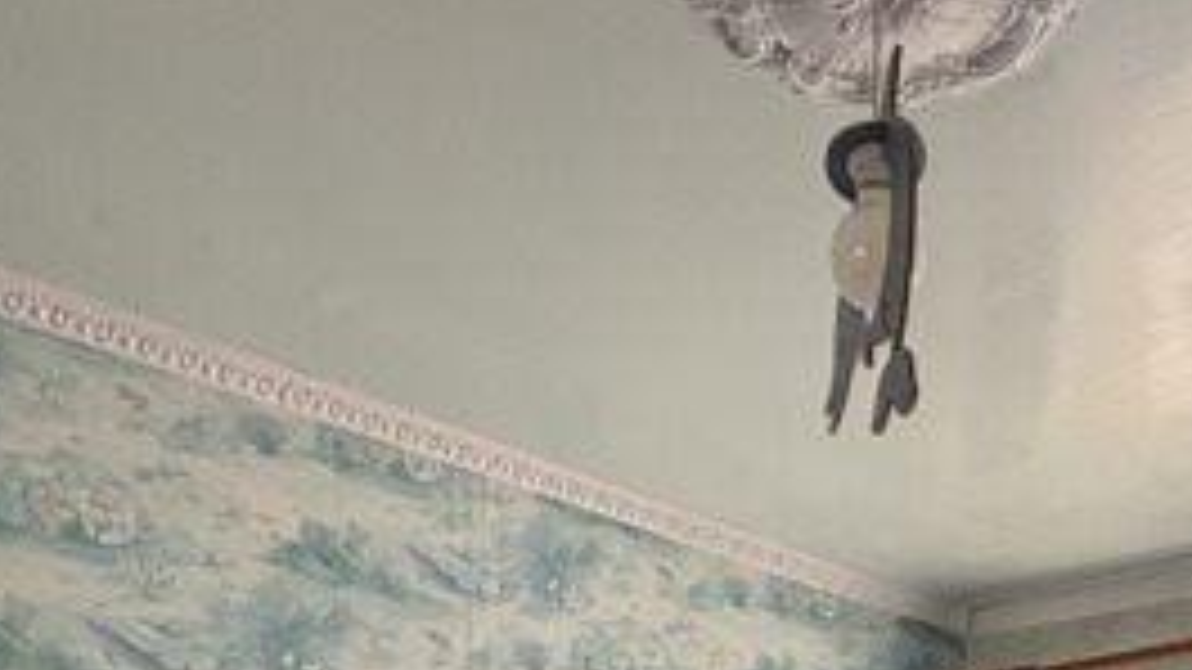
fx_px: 1454
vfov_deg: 20.6
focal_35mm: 46
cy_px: 1106
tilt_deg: -2.3
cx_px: 904
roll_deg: -1.1
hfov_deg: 43.1
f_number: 2.2
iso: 125
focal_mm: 2.22
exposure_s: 1/121
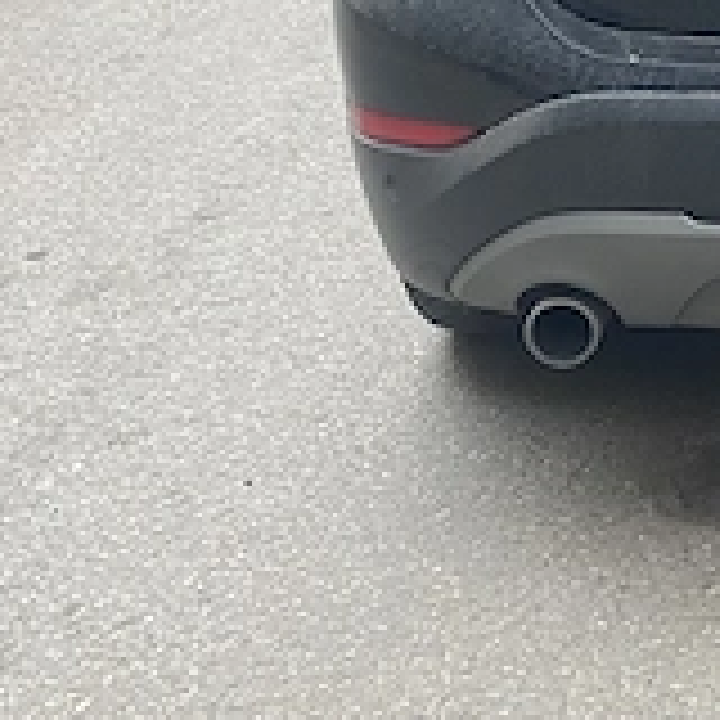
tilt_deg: -13.8
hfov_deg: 17.8
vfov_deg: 18.9
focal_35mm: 86
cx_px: 1125
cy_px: -184
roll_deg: +1.6
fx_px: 2024
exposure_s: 1/95
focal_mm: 4.25
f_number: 1.8
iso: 125
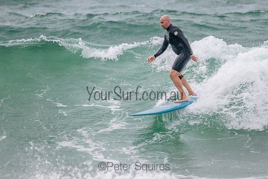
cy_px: 85
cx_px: 164
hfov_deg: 2.1
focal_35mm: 1004
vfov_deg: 1.4
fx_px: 7475
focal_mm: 800
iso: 1800
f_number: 11
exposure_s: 1/2000
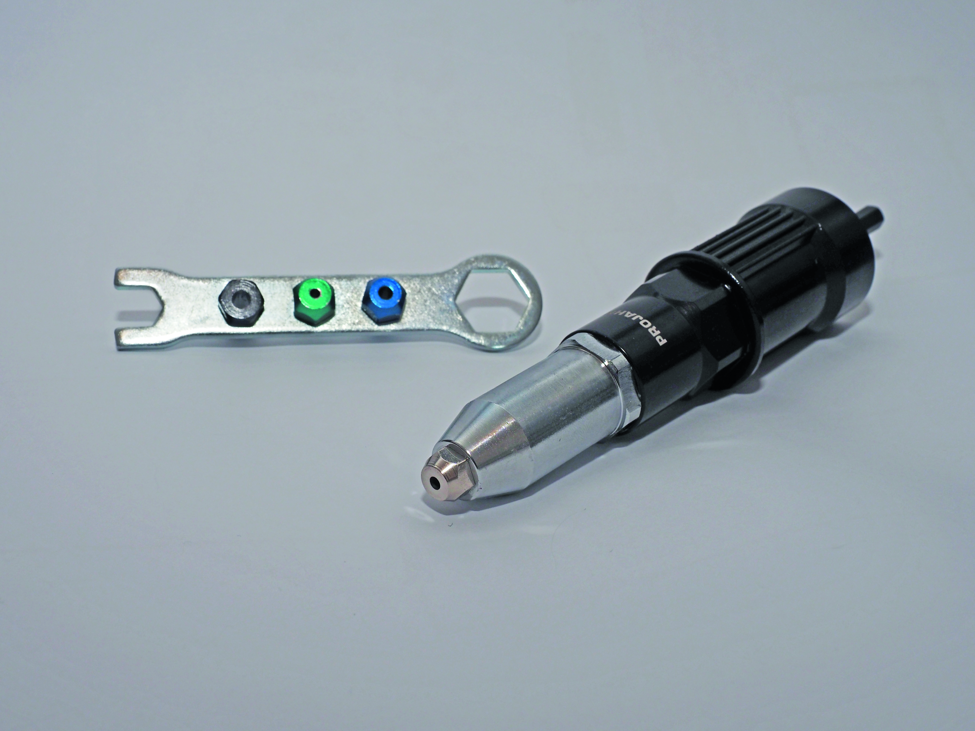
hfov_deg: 34.3
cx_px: 488
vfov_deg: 26.1
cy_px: 366
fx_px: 1577
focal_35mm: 56
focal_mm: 28
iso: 250
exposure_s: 1/60
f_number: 8
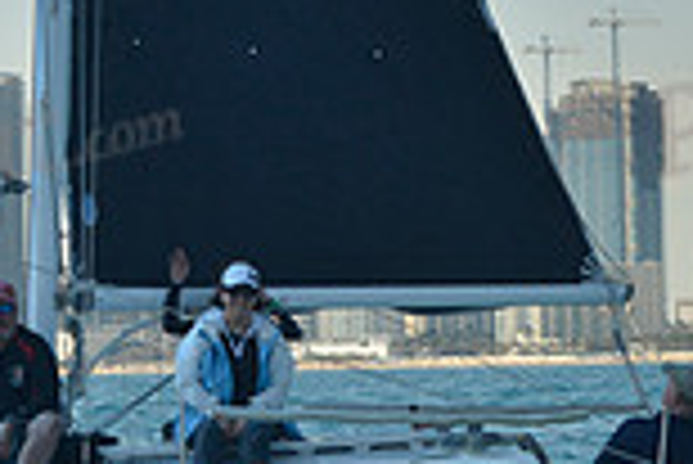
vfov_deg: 5.2
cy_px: 358
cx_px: 418
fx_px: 5067
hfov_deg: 7.8
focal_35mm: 263
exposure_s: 1/640
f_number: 6.3
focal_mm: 70
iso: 200
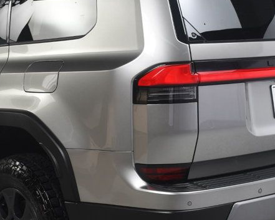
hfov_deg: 22.3
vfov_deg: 18.1
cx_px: 80
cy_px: 108
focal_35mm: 85
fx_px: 692
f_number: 9
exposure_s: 1/200
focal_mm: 26
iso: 100
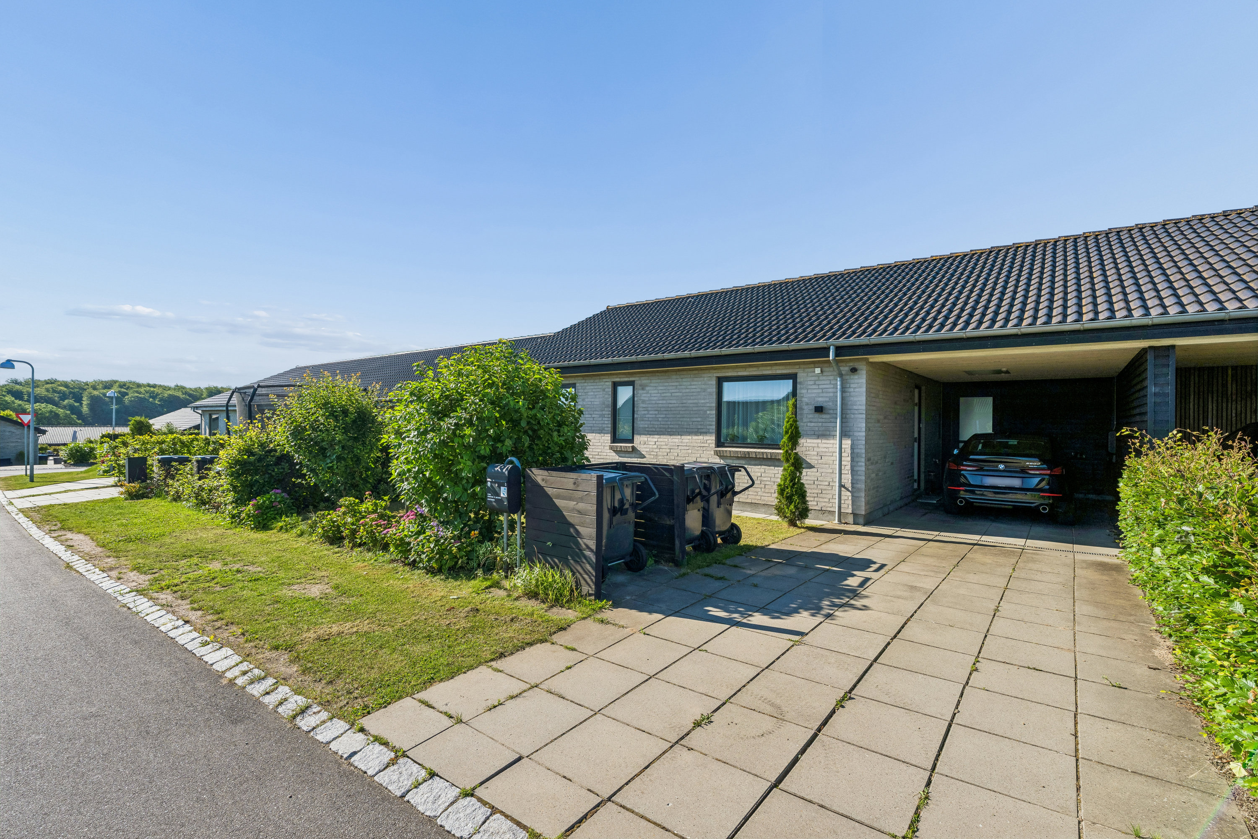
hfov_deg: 96.7
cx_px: 629
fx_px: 559
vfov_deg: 73.7
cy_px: 420
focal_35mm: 16
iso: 250
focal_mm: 16
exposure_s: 1/1250
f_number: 6.3
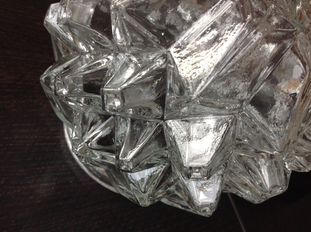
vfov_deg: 40.6
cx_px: 156
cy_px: 116
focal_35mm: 35
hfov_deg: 52.7
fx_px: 314
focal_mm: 4.28
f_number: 2.4
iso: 50
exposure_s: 1/20
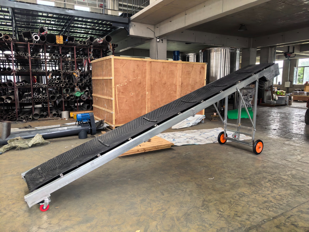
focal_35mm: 24
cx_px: 154
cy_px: 116
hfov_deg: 71.6
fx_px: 214
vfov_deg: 56.8
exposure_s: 1/50
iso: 200
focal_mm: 5.75
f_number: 1.4
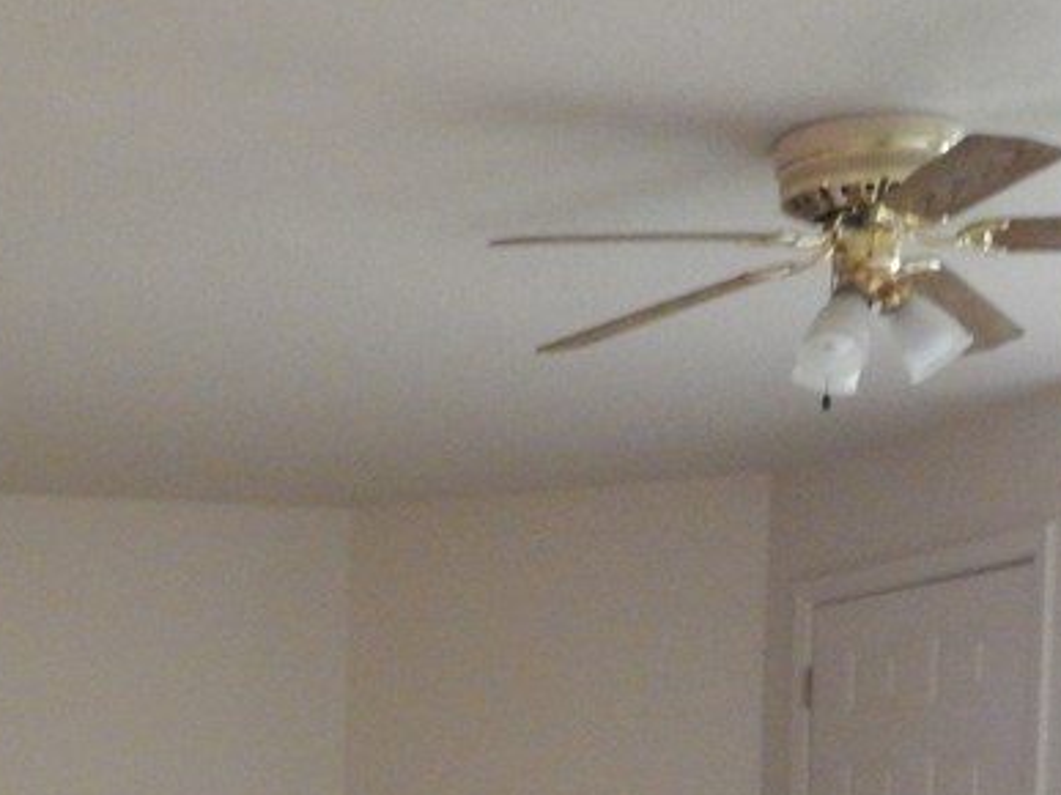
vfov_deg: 17.0
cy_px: 1028
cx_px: -217
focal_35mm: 82
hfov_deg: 22.0
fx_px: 2513
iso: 200
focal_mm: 5.6
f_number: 3.2
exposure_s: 1/13
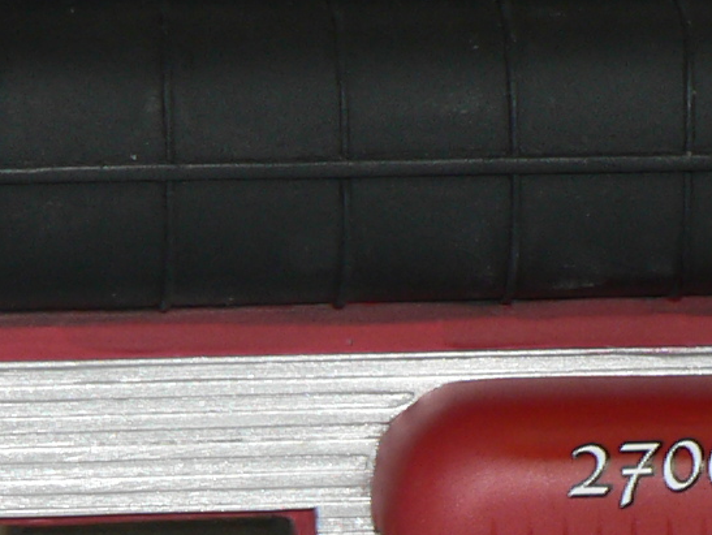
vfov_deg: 4.7
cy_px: 707
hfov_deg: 6.2
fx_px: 6545
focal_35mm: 318
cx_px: 890
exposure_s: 1/60
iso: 80
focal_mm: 11.4
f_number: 3.2
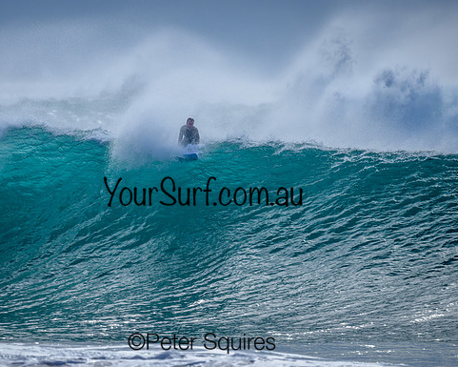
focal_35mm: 906
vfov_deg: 1.7
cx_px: 202
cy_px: 184
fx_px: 12283
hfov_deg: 2.1
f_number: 6.3
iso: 280
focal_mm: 800
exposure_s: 1/2000
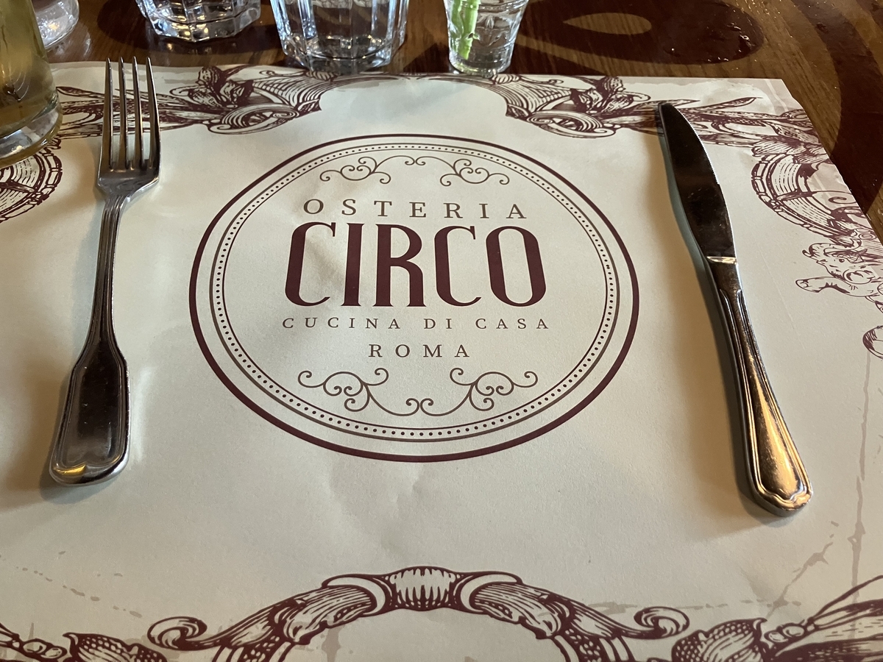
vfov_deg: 49.7
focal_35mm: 28
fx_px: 714
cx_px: 442
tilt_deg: -50.7
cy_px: 331
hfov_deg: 63.4
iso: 250
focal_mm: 3.99
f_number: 1.8
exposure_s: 1/50
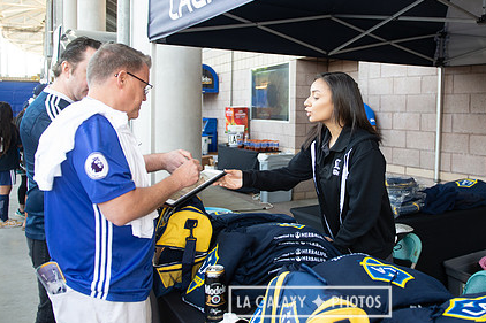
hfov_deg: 56.4
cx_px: 310
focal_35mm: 33
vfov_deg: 39.8
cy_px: 129
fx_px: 445
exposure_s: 1/125
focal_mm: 24
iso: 250
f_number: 2.8
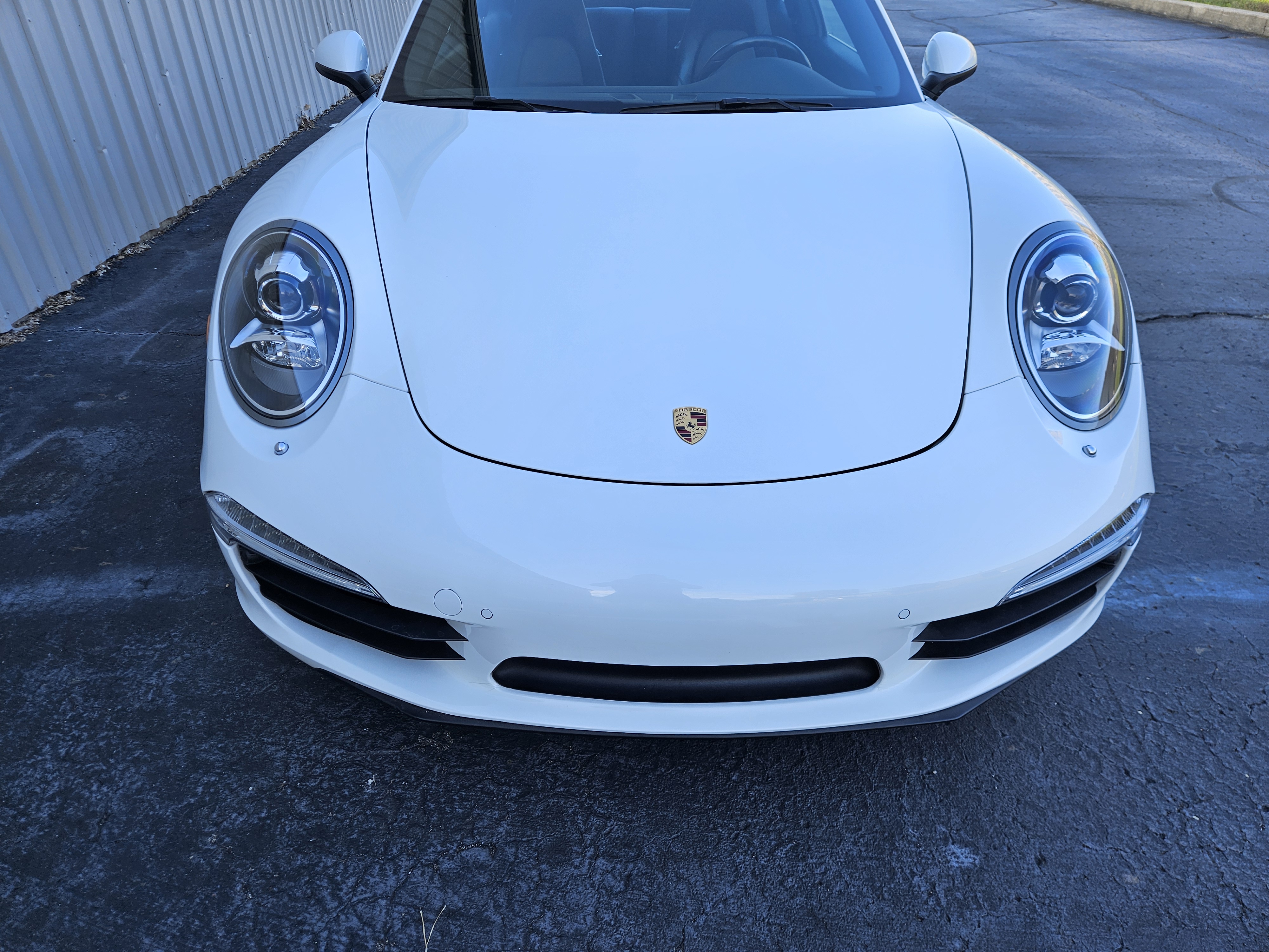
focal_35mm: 23
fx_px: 843
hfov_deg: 73.9
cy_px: 476
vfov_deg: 58.9
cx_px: 634
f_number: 1.8
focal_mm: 5.4
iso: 25
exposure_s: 1/283
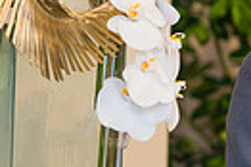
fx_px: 5571
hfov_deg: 2.6
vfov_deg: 1.7
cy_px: 65
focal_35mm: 800
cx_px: 535
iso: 800
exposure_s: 1/200
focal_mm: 180
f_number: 3.2
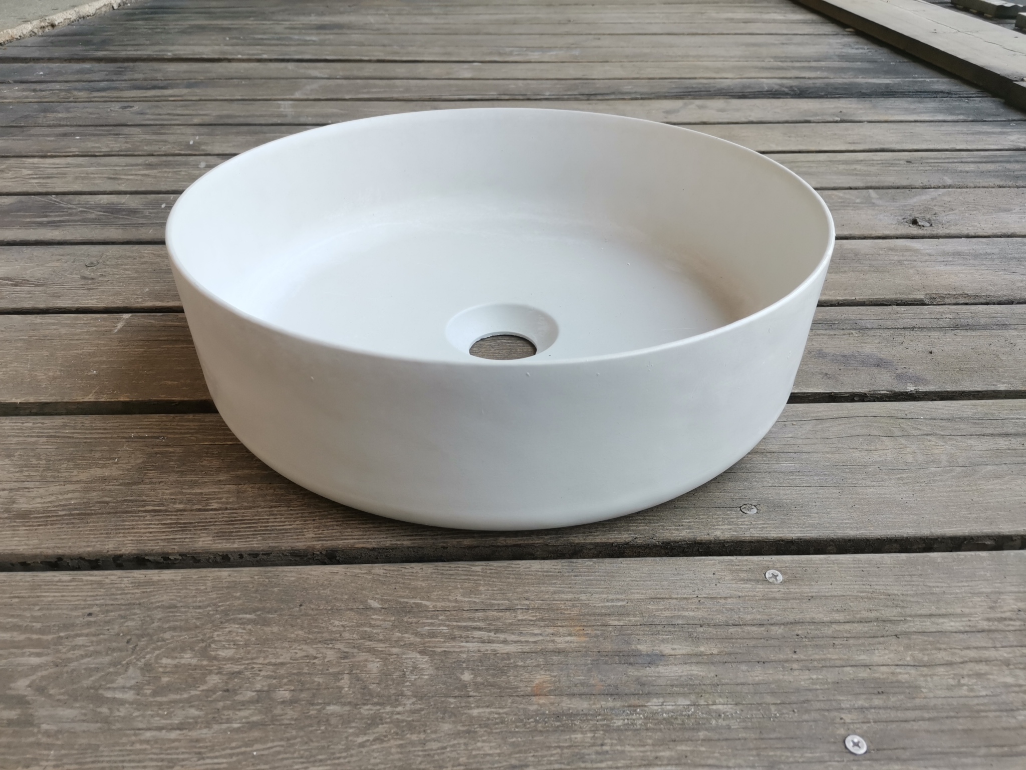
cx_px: 513
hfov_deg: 67.3
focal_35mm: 26
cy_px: 385
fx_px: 771
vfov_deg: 53.1
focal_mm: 4.75
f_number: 1.8
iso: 50
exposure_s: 1/120
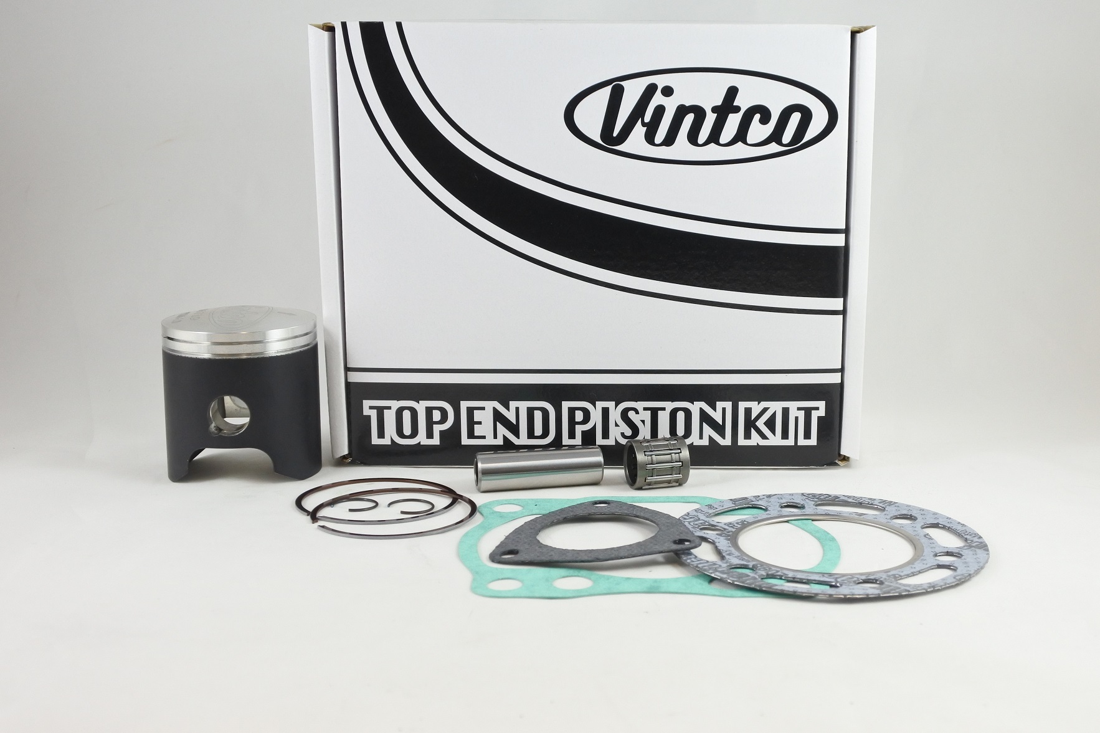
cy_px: 366
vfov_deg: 34.2
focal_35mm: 39
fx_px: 1191
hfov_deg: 49.6
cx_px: 550
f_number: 4.2
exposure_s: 1/125
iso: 500
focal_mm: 14.7
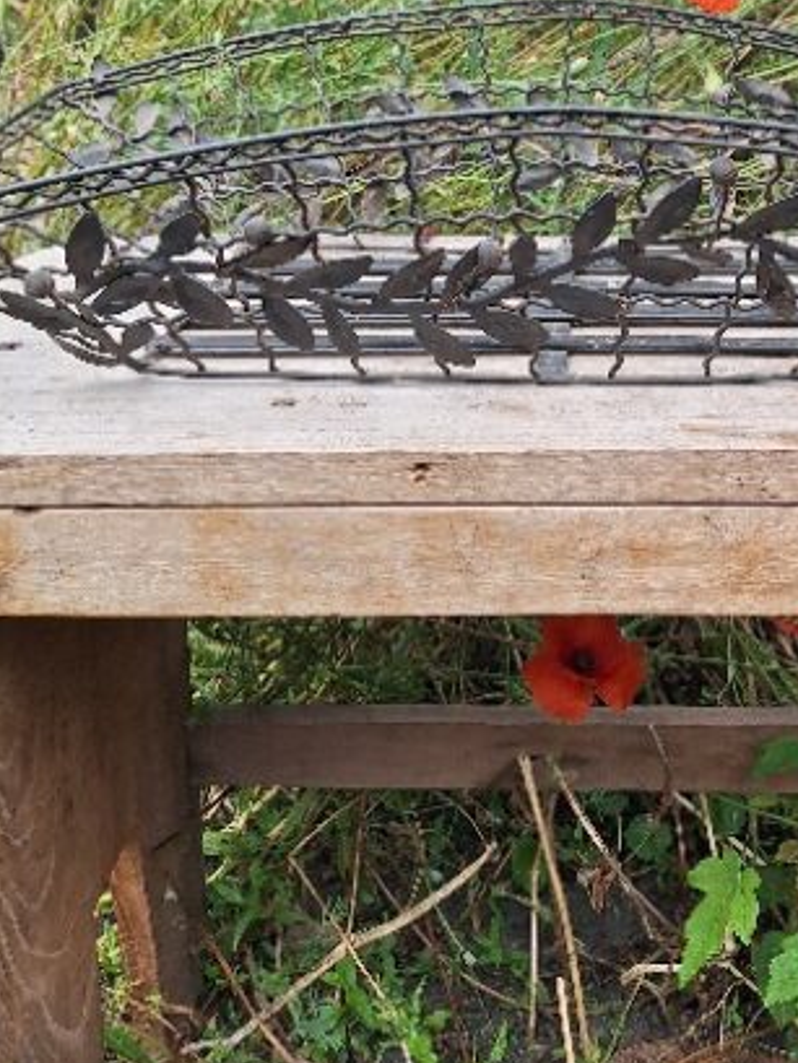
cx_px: 606
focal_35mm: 45
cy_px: 185
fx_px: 1382
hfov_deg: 31.6
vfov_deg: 40.0
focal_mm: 5.54
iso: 40
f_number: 1.8
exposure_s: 1/909
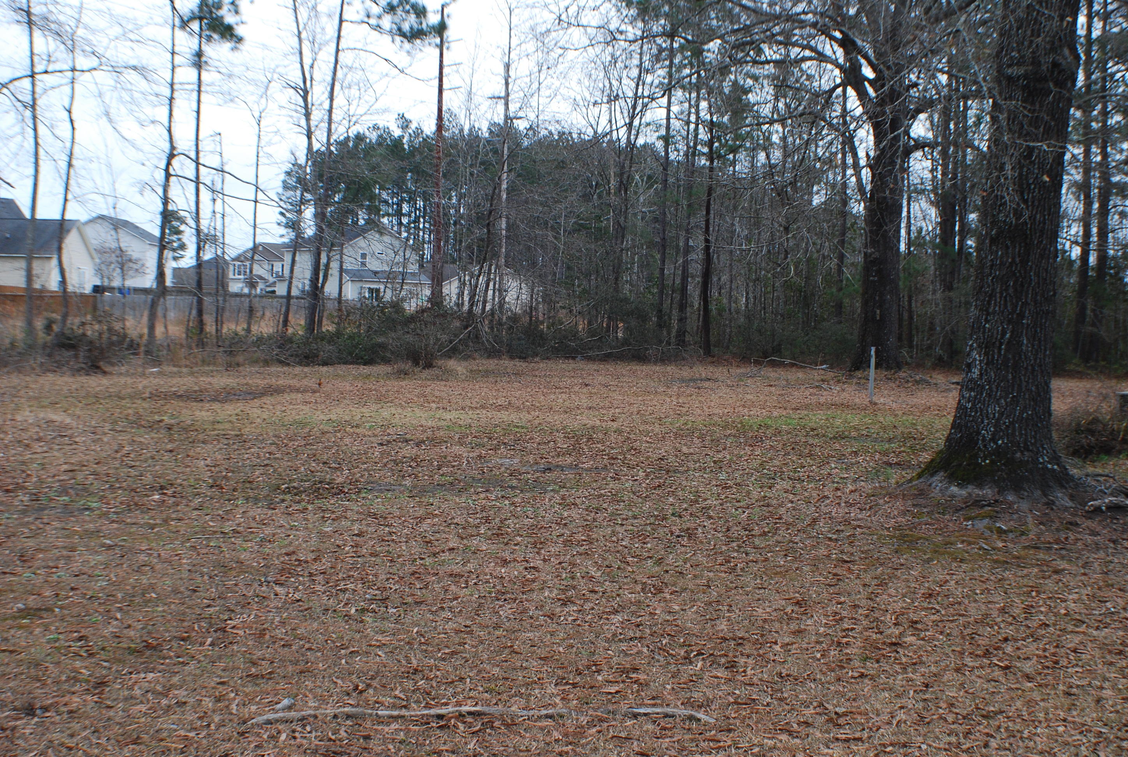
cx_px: 564
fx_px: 2166
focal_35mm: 69
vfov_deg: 19.8
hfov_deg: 29.2
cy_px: 378
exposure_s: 1/250
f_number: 8
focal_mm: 46
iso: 400
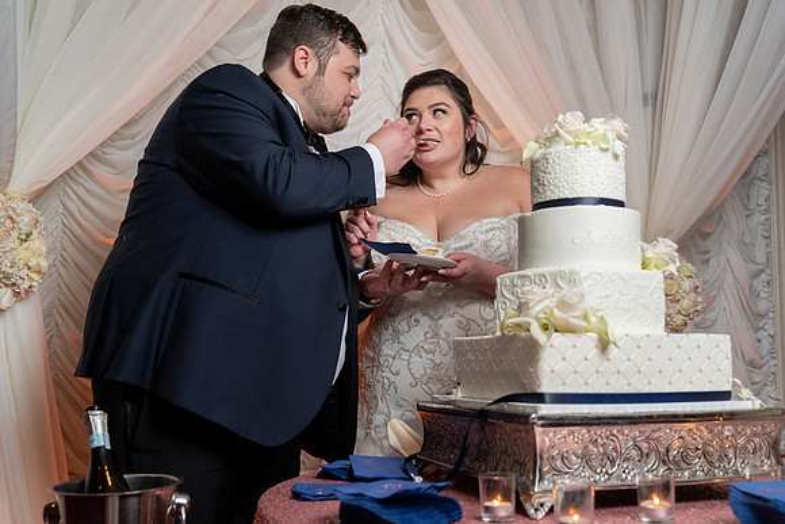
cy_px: 262
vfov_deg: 35.1
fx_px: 829
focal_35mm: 38
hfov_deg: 50.7
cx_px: 392
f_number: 4
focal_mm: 38
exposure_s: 1/200
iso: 1250
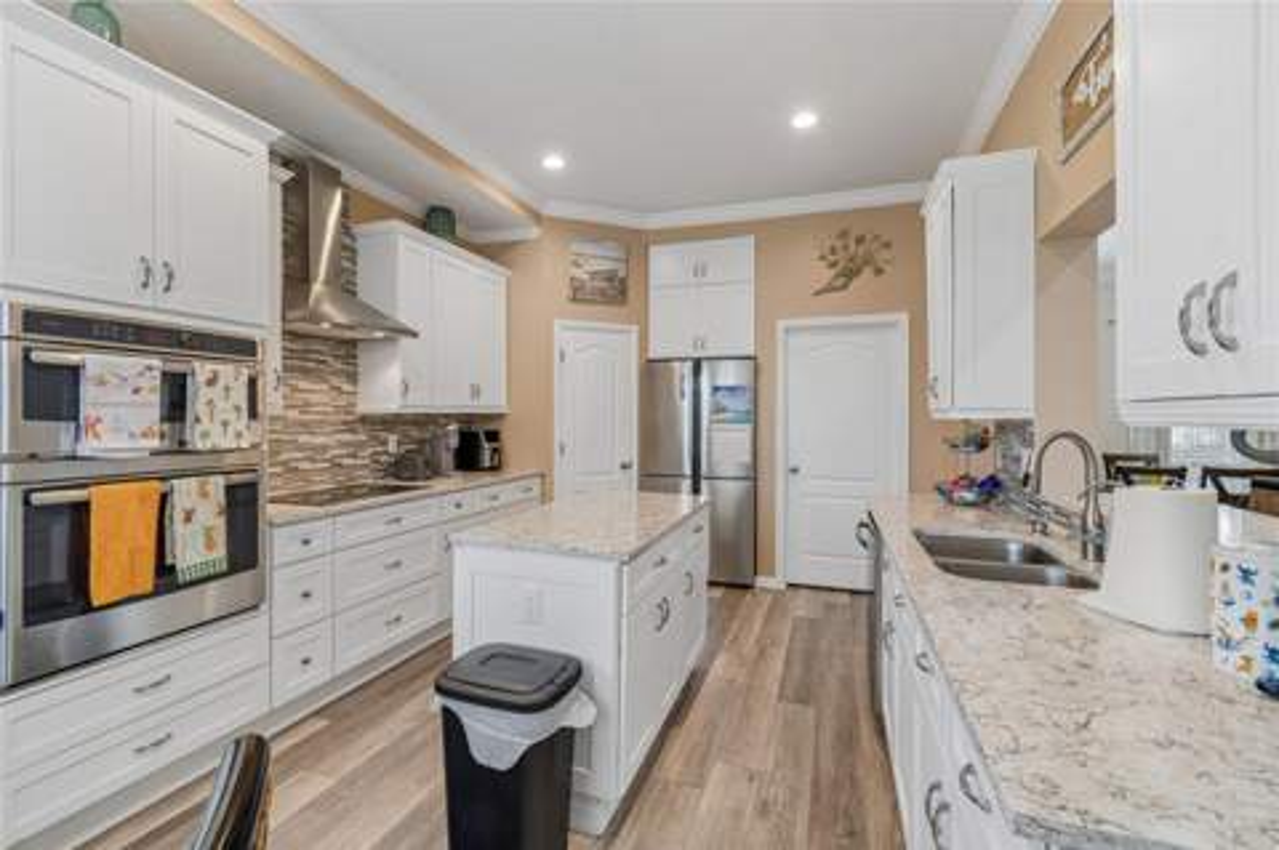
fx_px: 532
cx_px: 640
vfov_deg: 77.2
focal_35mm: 15
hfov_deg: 100.4
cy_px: 425
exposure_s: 1/13
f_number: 7.1
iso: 100
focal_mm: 10
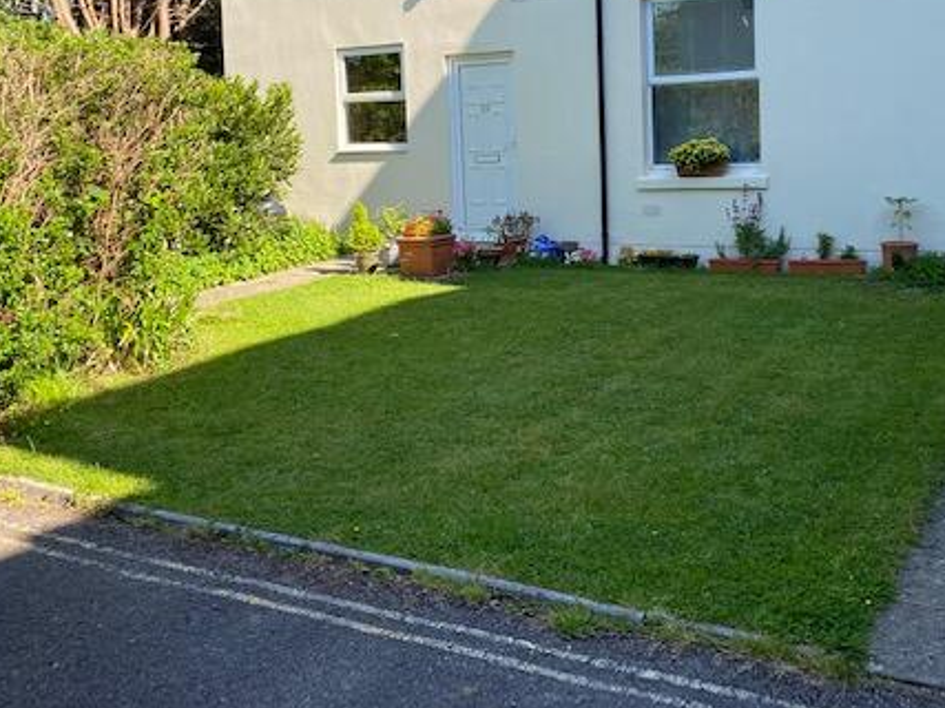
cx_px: 540
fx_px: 1064
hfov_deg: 47.7
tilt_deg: -1.6
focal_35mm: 39
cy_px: 215
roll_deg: +1.6
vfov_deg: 36.3
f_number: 1.8
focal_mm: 4.25
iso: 32
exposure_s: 1/778
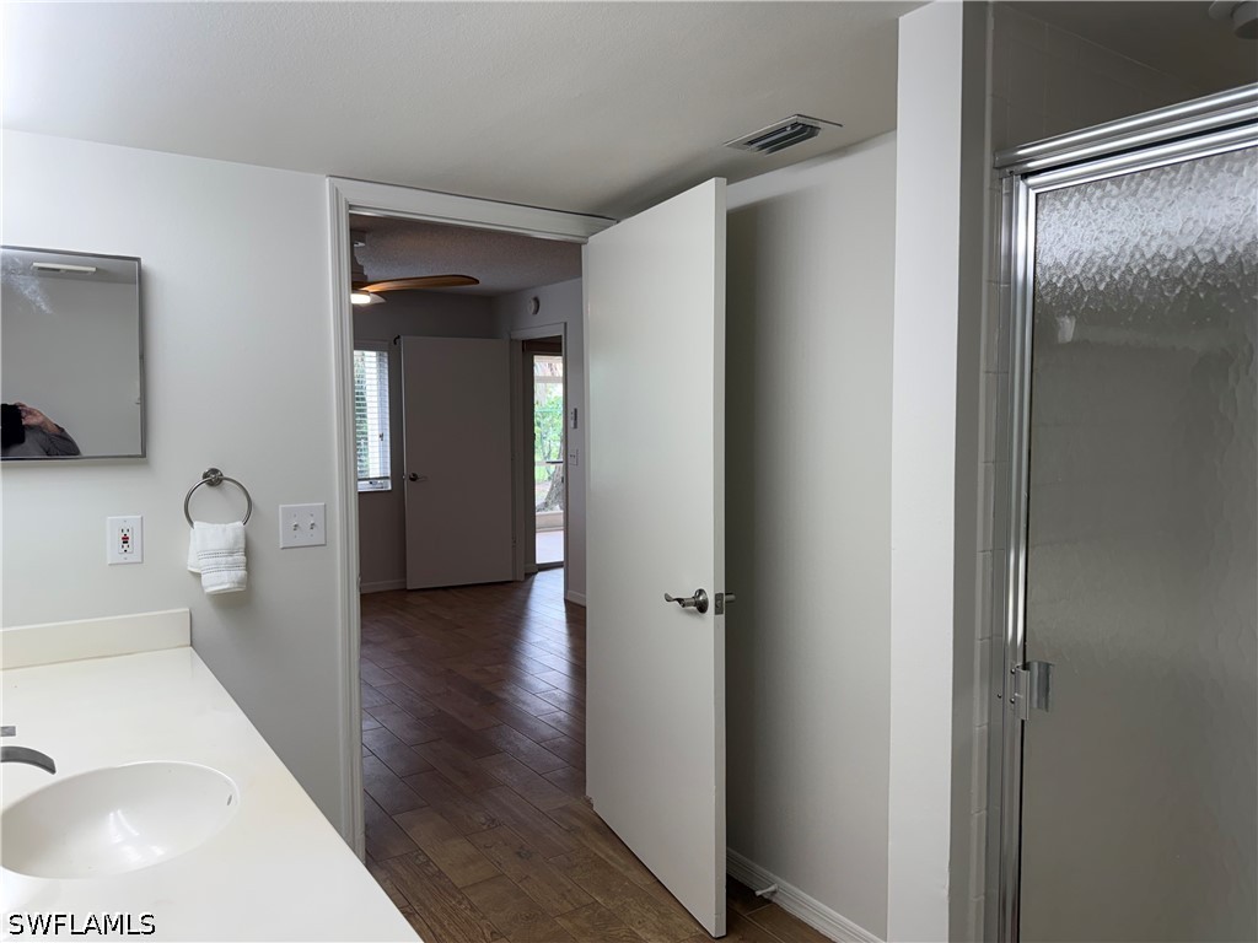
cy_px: 472
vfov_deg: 56.8
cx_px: 629
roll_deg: +0.5
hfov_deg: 71.6
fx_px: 872
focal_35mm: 24
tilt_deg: -3.0
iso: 64
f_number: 1.78
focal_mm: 6.76
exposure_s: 1/120
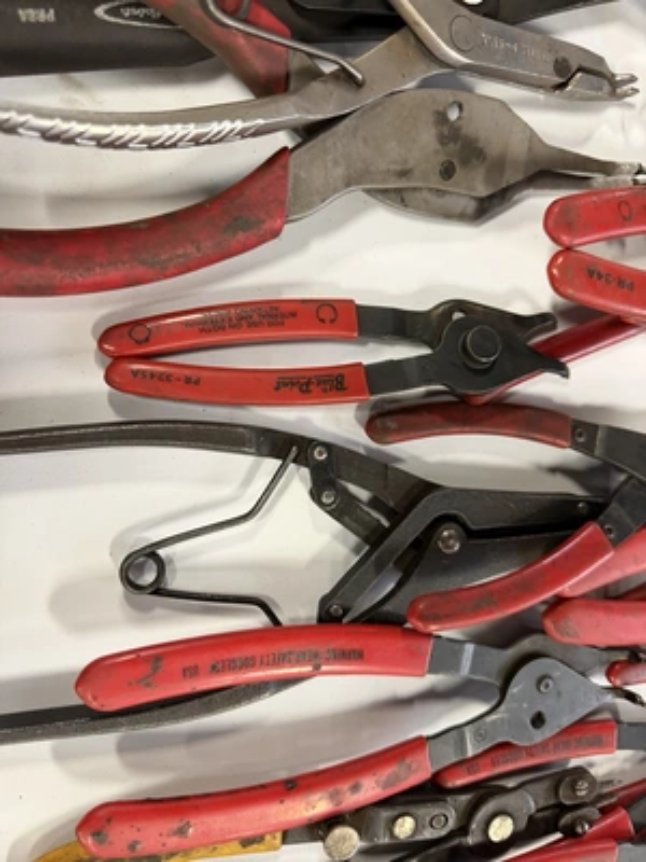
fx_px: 597
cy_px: 431
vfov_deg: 71.6
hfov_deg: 56.8
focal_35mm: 24
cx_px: 323
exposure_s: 1/60
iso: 400
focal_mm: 6.76
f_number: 1.78
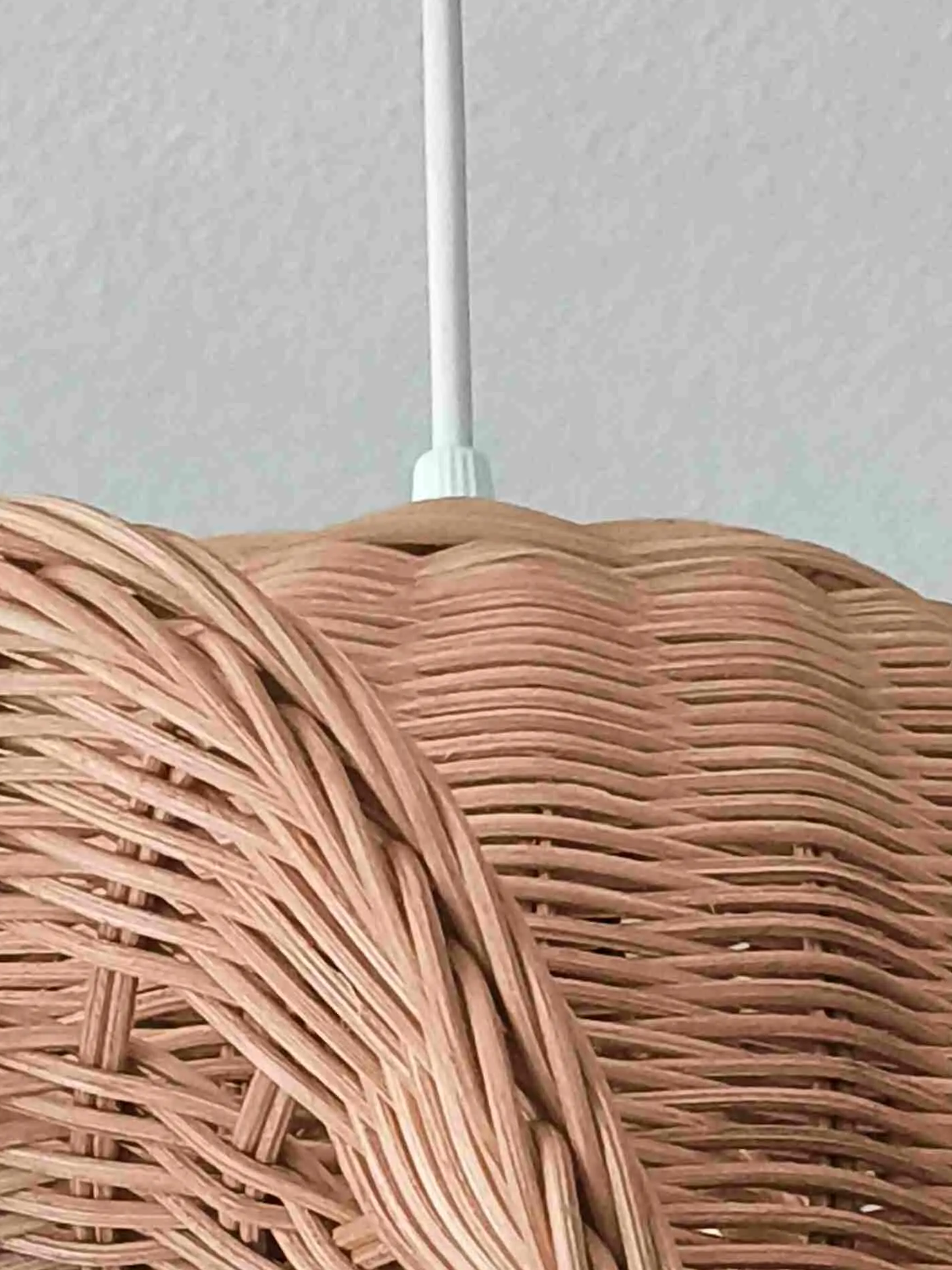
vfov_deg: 9.0
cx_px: 472
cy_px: 1533
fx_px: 7995
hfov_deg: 6.8
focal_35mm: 218
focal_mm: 7.1
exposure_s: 1/100
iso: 1025
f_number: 1.9
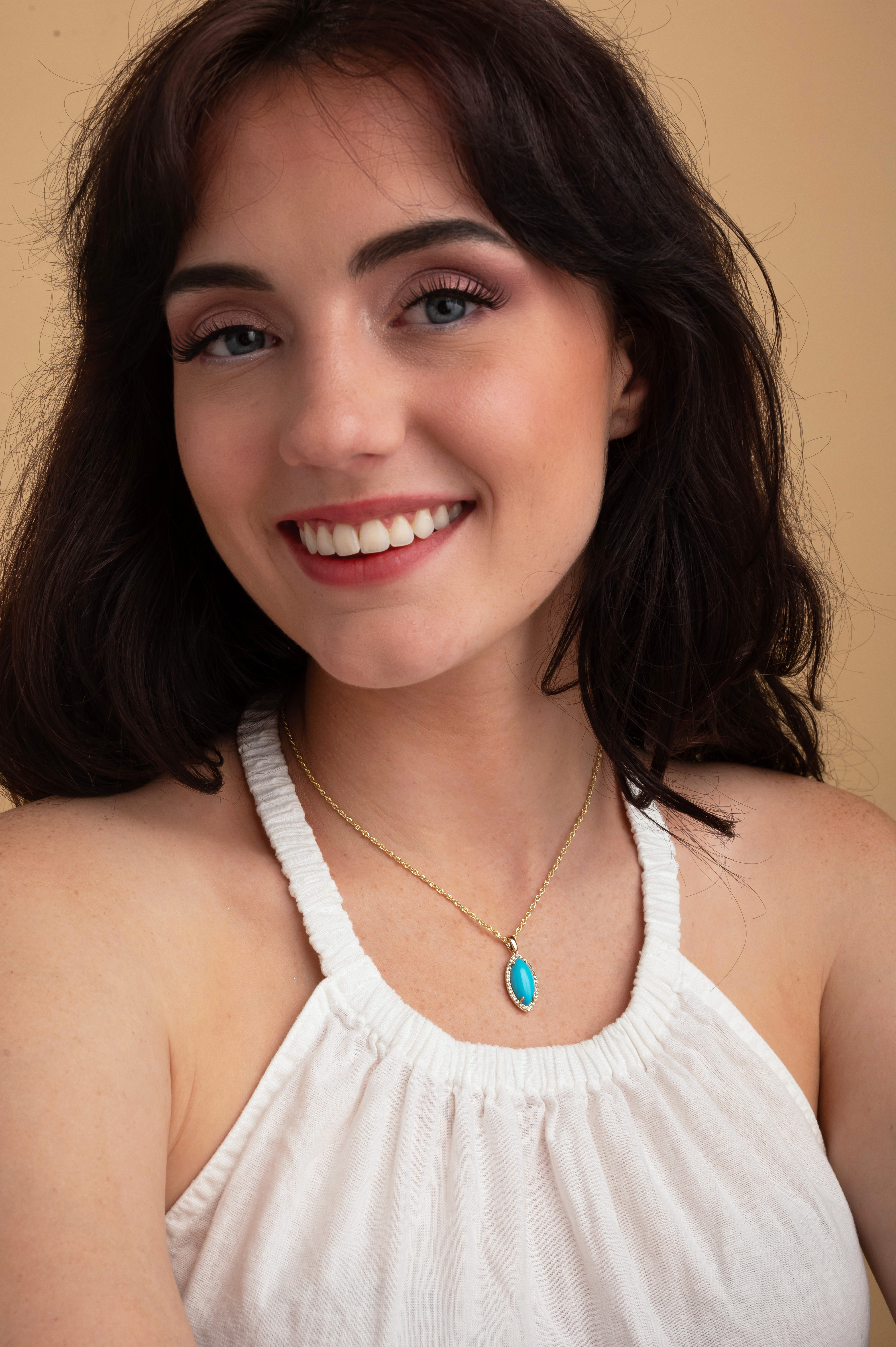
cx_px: 448
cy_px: 674
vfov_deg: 39.6
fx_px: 1869
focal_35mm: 50
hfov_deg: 27.0
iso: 500
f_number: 16
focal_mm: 50
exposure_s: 1/160
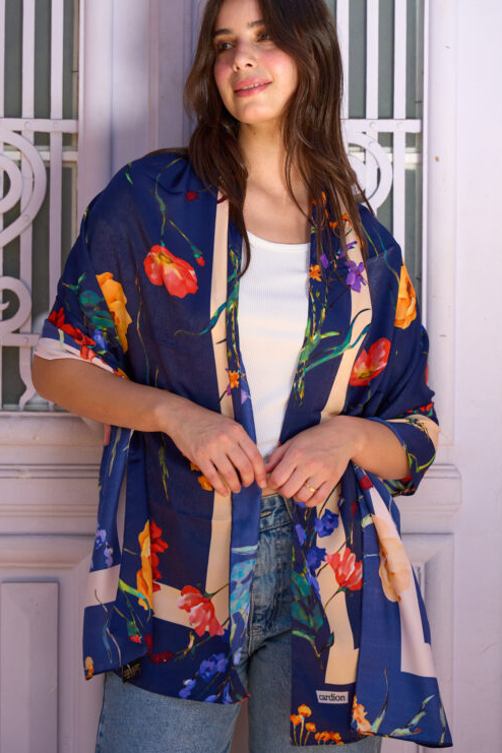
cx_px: 212
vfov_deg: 23.9
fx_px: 1778
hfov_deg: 16.1
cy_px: 336
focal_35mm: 85
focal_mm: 70
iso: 400
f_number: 2.8
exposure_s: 1/2000
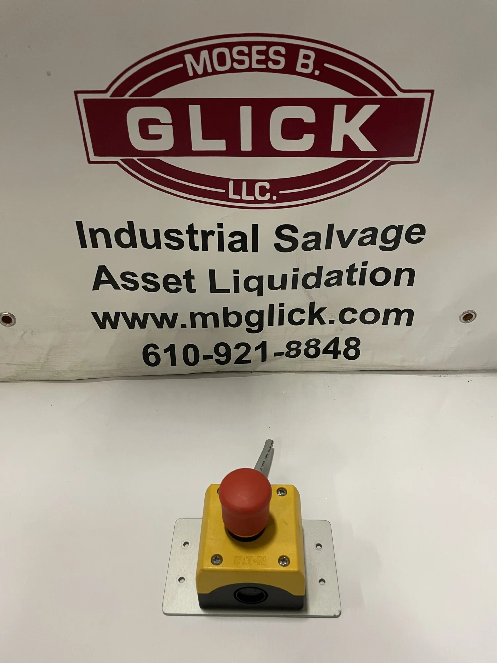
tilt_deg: -36.8
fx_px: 498
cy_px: 332
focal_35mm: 26
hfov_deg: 53.1
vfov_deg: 67.3
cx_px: 248
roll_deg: -0.2
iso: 125
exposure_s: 1/60
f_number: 1.6
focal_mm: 4.2
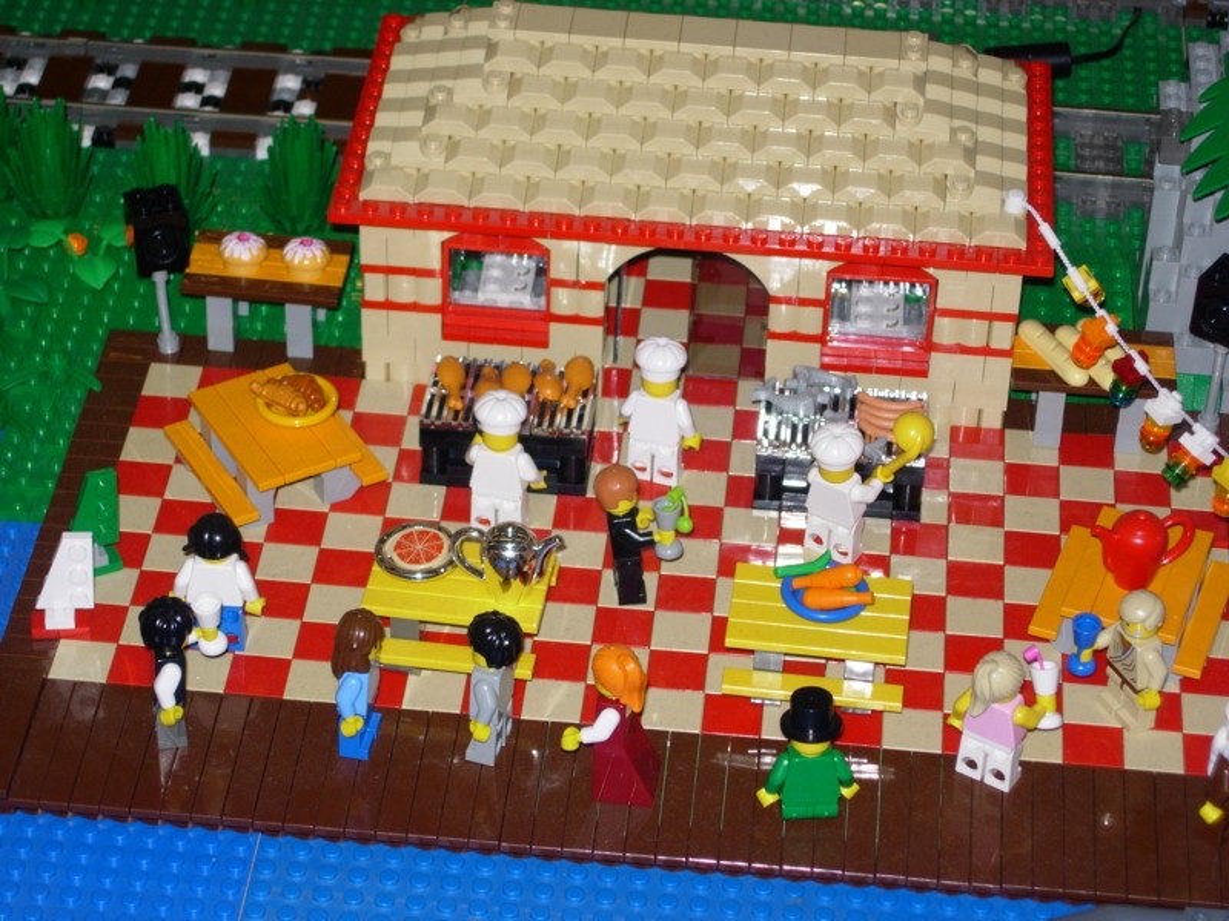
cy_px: 460
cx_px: 614
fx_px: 4012
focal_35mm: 113
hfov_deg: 17.4
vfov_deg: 13.1
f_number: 4.9
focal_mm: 23.4
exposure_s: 1/64
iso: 79
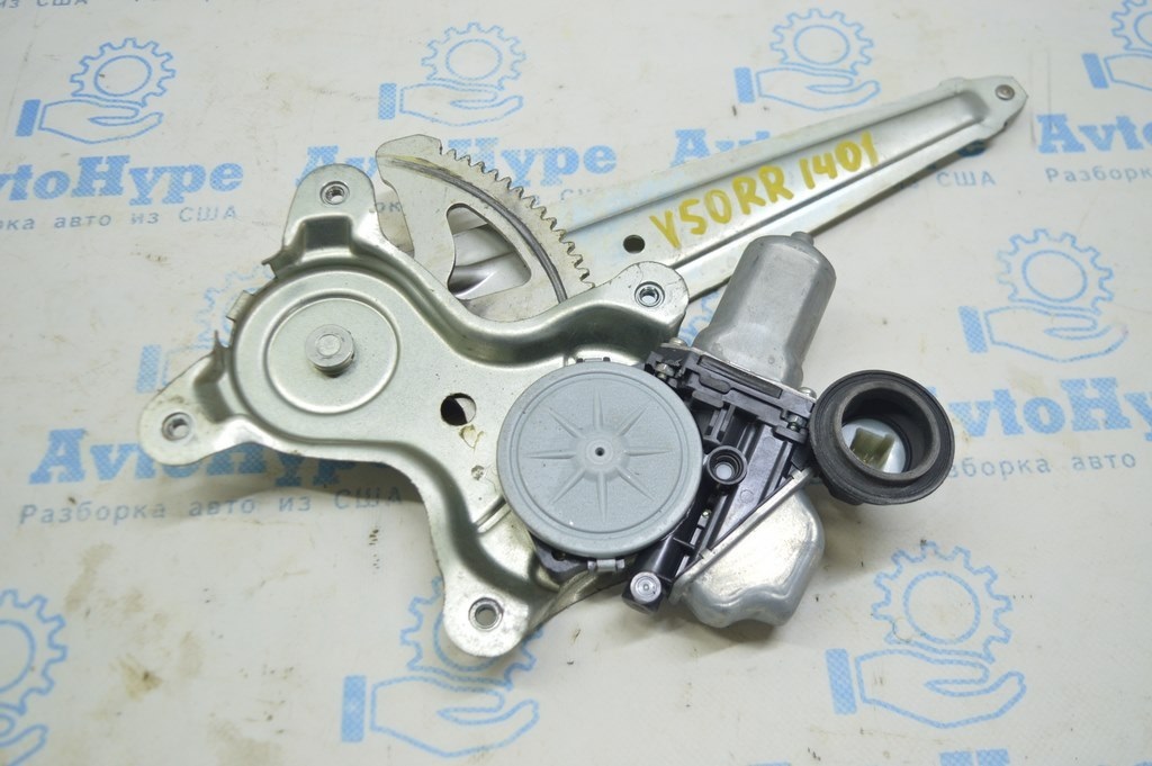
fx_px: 1151
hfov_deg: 53.2
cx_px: 576
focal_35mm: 36
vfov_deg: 36.8
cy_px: 383
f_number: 4
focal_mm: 24
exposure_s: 1/40
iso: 400
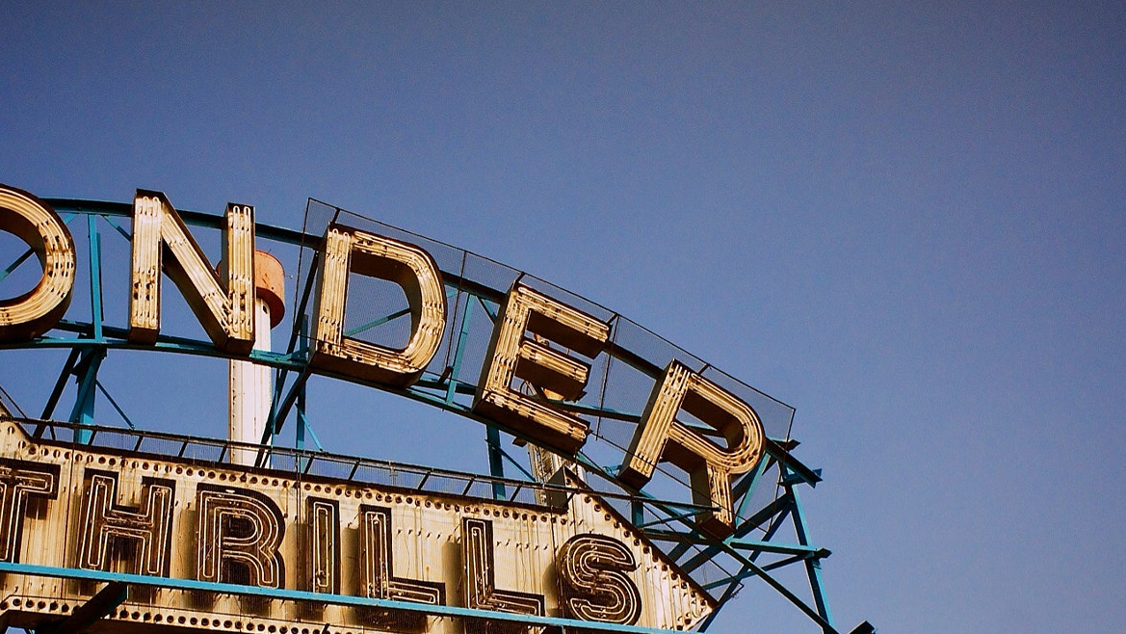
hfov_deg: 45.8
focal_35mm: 44
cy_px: 591
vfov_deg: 26.1
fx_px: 1314
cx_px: 392
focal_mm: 16
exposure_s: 1/2500
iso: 400
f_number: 6.3
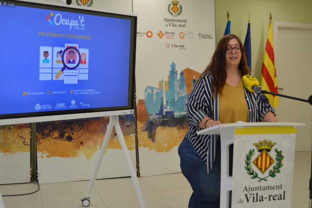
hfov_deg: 41.1
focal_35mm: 48
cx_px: 156
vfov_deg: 28.0
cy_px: 104
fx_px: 416
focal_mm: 32
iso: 400
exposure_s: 1/80
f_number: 4.5
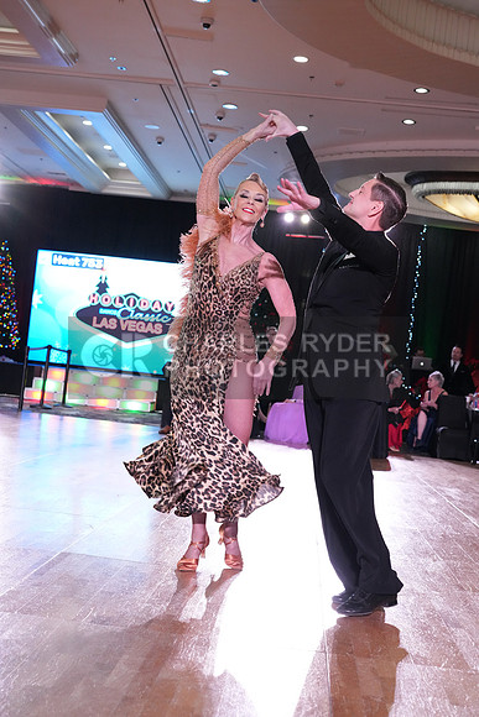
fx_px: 957
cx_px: 240
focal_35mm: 48
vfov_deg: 41.1
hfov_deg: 28.1
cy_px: 358
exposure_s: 1/320
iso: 5000
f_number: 5
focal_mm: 48
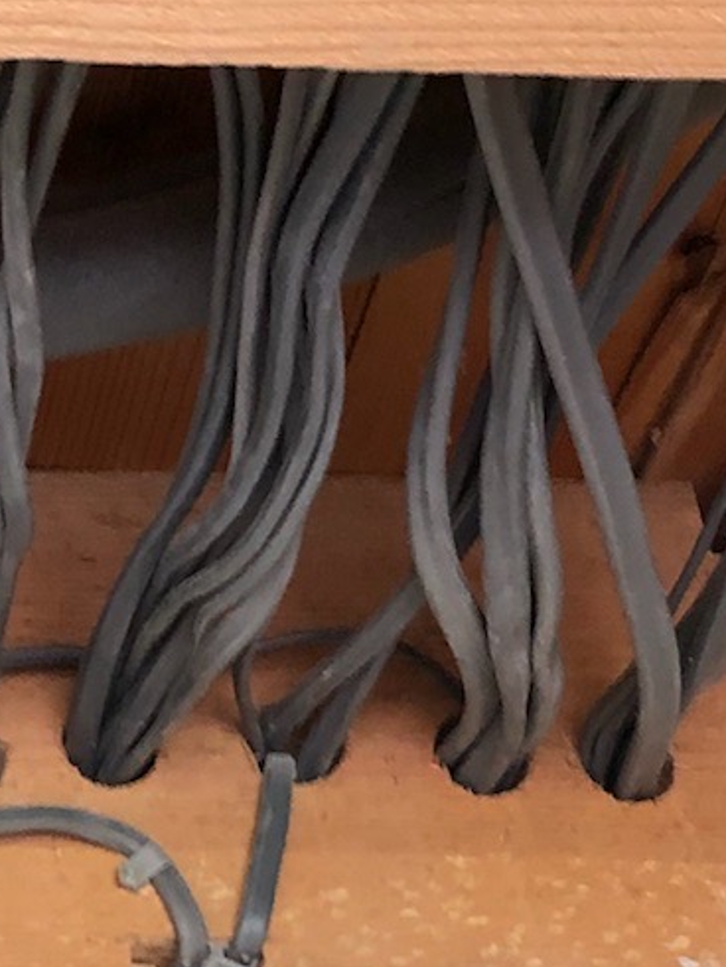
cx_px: -93
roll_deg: +5.0
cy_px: 401
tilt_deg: +37.8
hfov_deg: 12.4
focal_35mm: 117
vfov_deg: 16.8
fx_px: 3269
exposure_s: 1/17
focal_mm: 3.99
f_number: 1.8
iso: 40
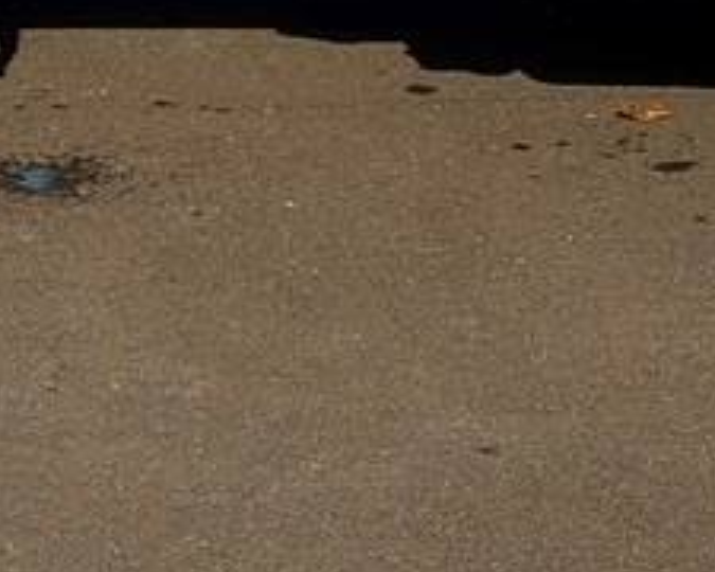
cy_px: -836
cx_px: 292
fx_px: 5650
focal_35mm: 267
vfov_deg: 5.6
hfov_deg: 7.2
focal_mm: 6.76
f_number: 1.78
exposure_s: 1/20408
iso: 80
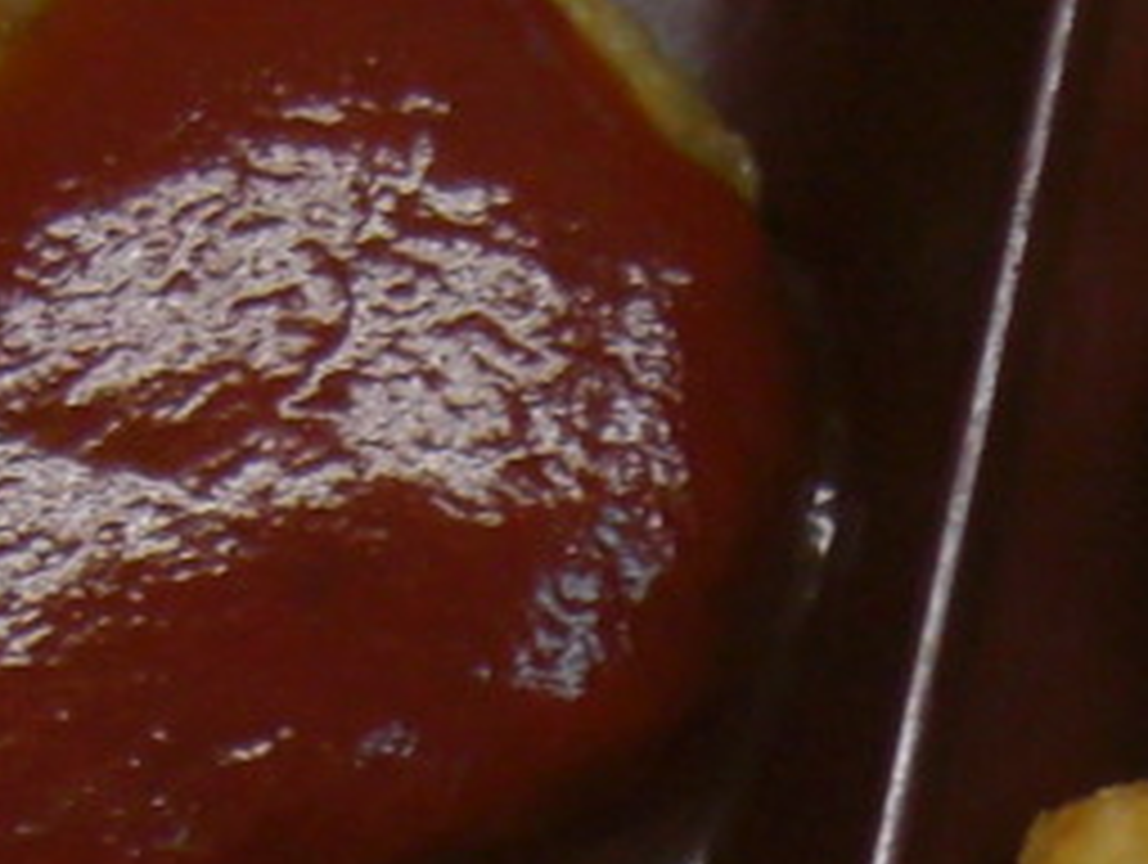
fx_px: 7904
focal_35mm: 238
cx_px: 1112
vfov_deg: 6.1
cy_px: 1822
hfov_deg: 8.3
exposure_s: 1/80
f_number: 2.8
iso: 200
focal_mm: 7.9
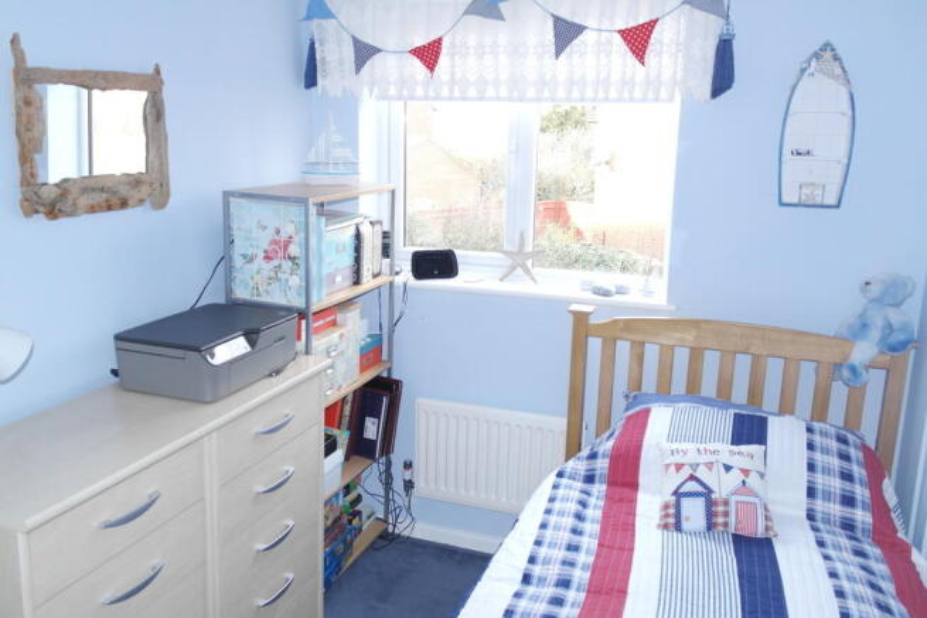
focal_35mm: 30
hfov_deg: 61.9
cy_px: 309
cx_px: 464
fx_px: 773
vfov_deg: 43.6
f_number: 3.5
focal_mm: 20
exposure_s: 1/40
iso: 400
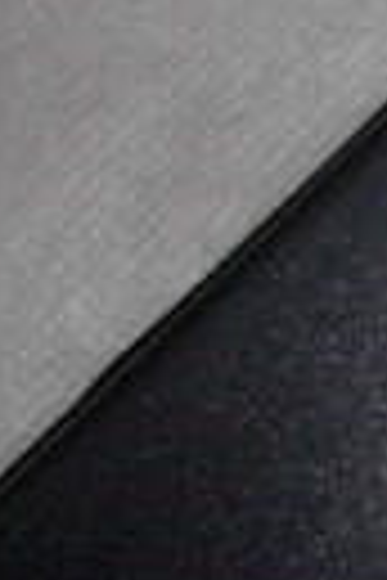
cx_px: 1107
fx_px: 2999
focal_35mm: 186
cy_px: -81
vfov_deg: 10.9
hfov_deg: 6.8
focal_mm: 6.3
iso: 50
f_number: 2.8
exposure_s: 1/60
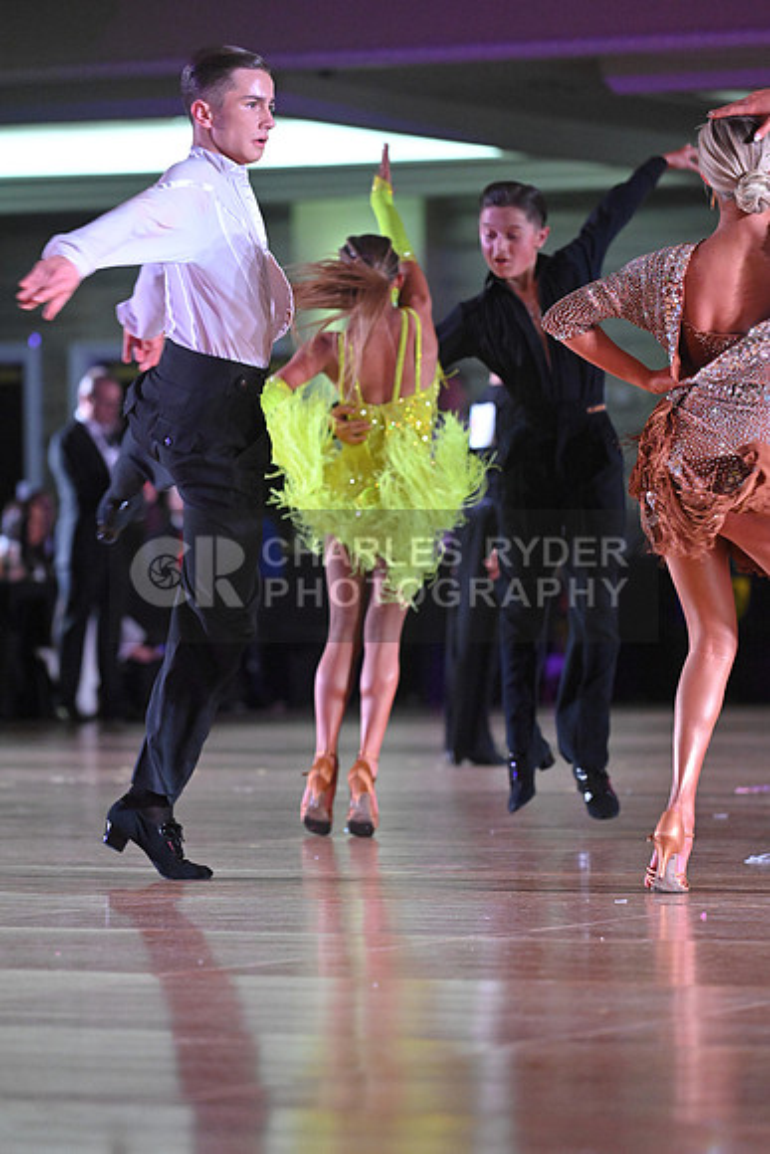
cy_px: 577
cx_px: 385
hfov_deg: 7.4
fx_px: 5931
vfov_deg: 11.1
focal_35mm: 185
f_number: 5
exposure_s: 1/400
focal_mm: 185
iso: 5000
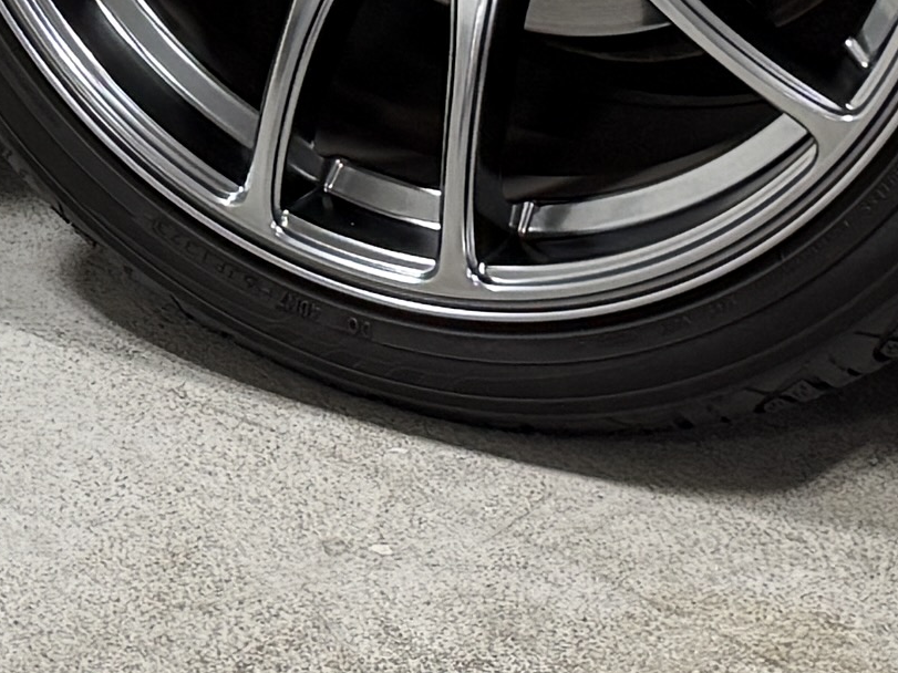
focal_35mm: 169
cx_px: -60
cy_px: -766
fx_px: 4384
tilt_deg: -11.4
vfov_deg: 8.3
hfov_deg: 11.5
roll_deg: -0.1
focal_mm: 6.76
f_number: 1.78
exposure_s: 1/120
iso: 125
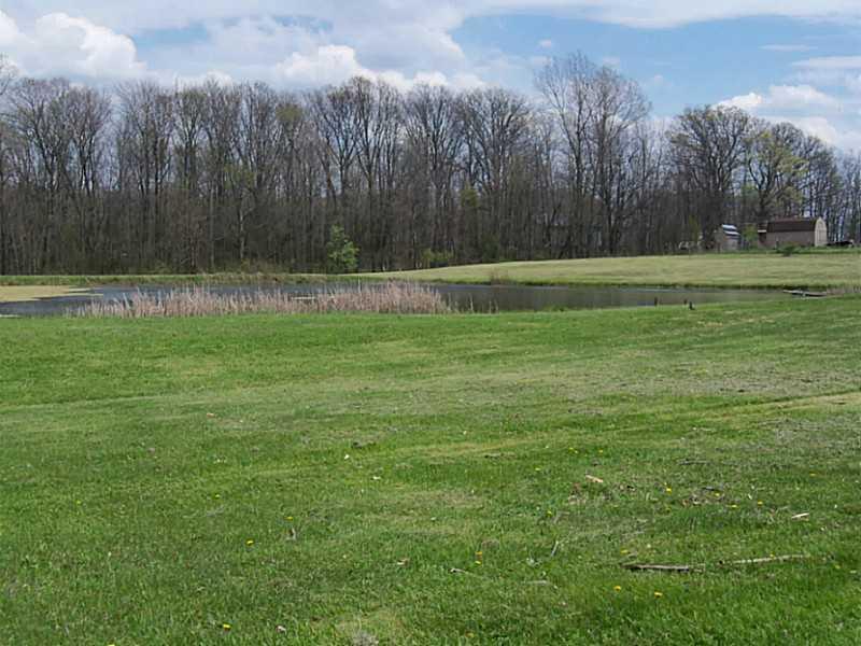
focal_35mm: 50
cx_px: 430
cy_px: 323
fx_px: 1244
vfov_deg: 29.1
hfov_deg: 38.2
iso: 80
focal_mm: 8.8
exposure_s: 1/800
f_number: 3.8
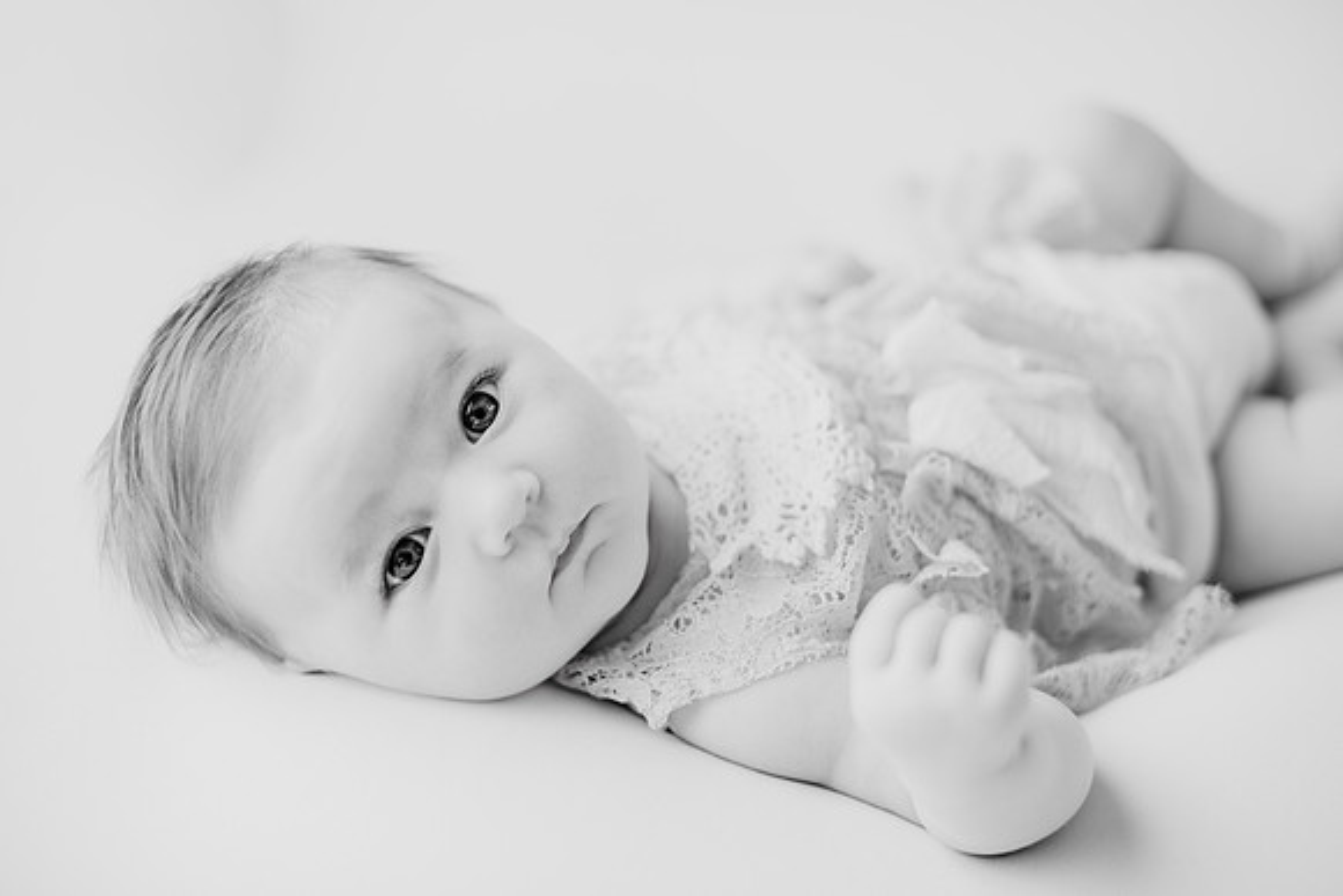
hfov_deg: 39.6
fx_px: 1866
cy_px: 448
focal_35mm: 50
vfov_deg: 27.0
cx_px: 672
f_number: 2.2
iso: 125
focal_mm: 50
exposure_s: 1/160
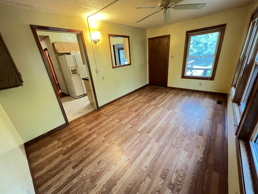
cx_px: 129
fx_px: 97
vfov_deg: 89.9
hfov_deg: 106.2
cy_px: 97
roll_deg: +4.6
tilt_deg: -22.3
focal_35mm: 13
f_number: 1.8
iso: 640
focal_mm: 1.57
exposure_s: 1/40
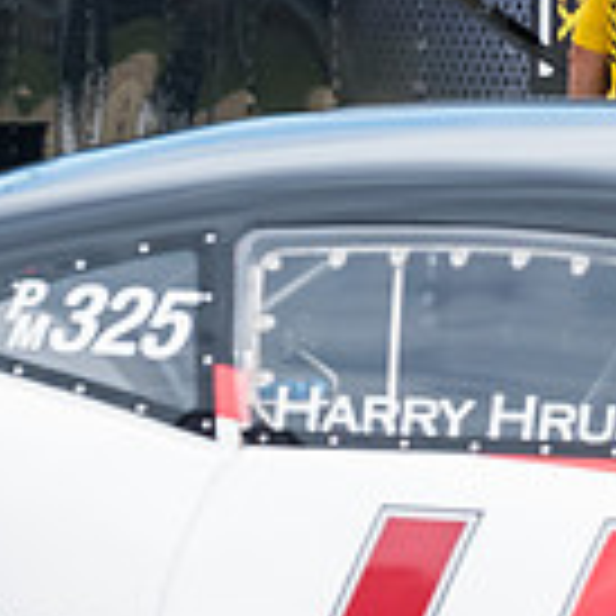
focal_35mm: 423
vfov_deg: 4.1
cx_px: 1150
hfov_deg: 4.1
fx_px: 8516
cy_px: -21
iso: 400
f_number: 9
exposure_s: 1/200
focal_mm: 74.4
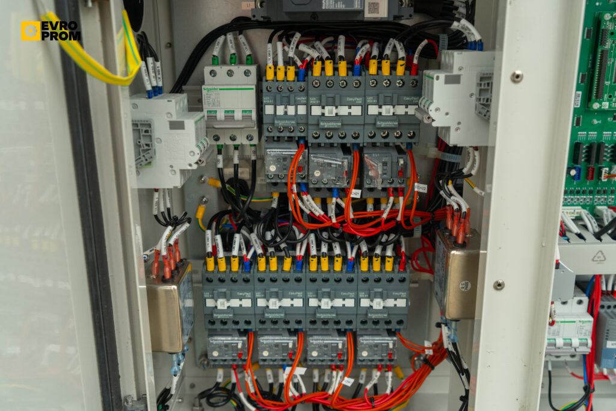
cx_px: 308
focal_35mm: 32
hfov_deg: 58.7
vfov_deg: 41.1
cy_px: 206
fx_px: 548
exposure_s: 1/60
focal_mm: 32
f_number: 4
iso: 640
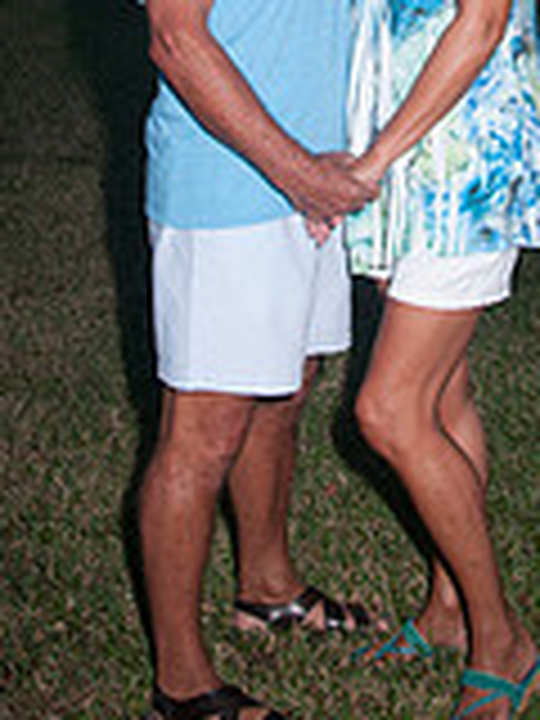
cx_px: 421
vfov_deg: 21.1
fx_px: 1851
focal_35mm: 89
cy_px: -32
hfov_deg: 16.5
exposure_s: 1/250
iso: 100
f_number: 10
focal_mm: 22
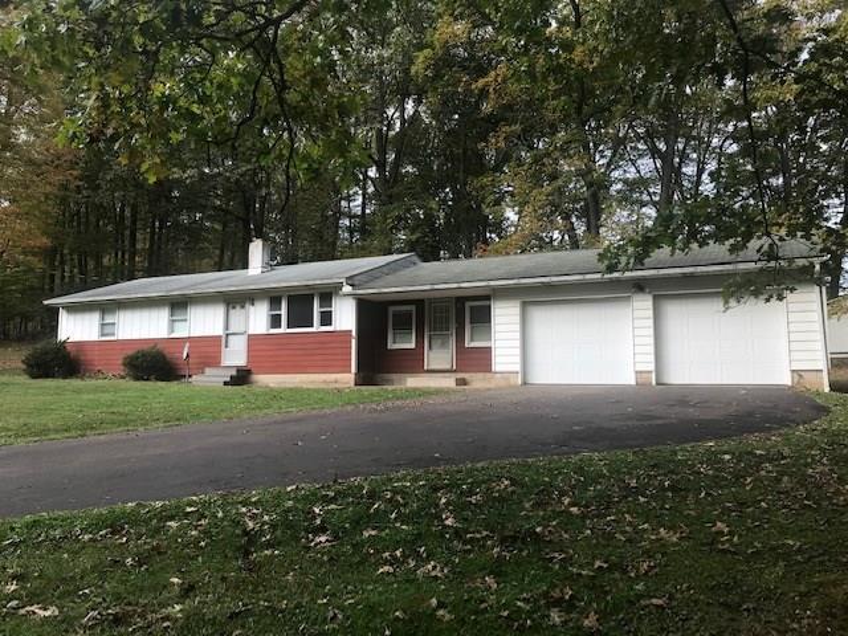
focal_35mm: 28
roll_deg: -0.1
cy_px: 318
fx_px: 686
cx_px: 424
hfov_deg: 63.4
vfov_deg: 49.7
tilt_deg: +6.6
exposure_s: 1/431
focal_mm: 3.99
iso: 20
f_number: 1.8
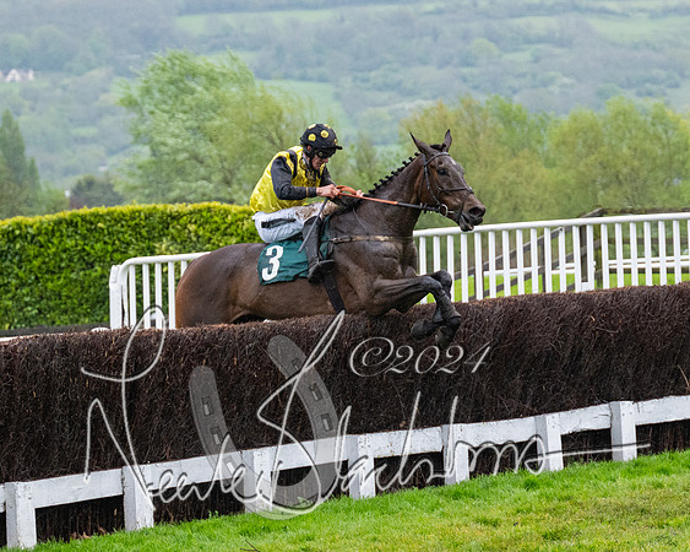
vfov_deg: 6.9
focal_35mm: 223
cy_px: 302
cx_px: 374
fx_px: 4562
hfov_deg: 8.6
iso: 1000
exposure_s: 1/1250
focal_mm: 115
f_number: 4
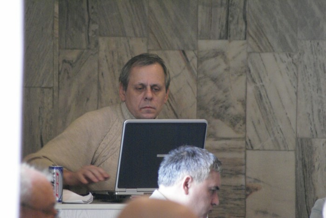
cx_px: 163
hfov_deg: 4.6
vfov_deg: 3.1
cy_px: 109
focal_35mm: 450
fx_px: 4078
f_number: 5.6
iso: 1600
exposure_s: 1/25
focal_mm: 300
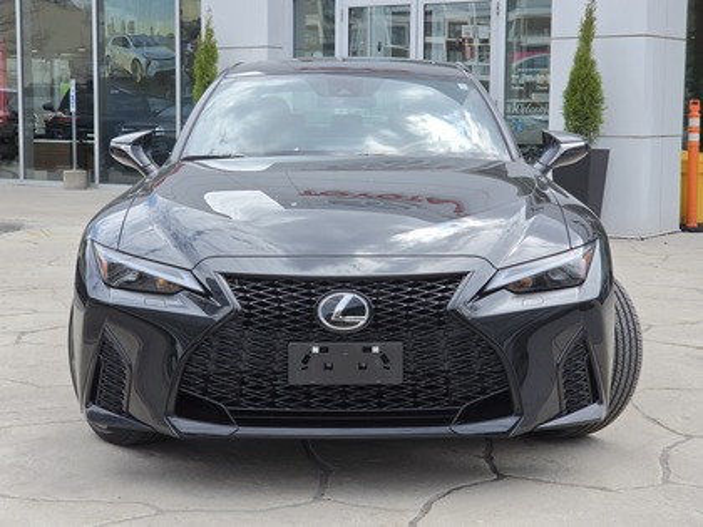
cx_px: 352
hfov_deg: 28.2
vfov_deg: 21.3
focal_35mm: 69
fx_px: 1401
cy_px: 264
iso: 25
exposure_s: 1/541
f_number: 2.4
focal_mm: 7
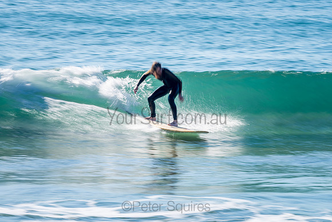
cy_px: 108
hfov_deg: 3.4
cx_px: 170
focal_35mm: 599
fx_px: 5521
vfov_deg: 2.3
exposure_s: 1/20
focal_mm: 500
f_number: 22
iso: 31
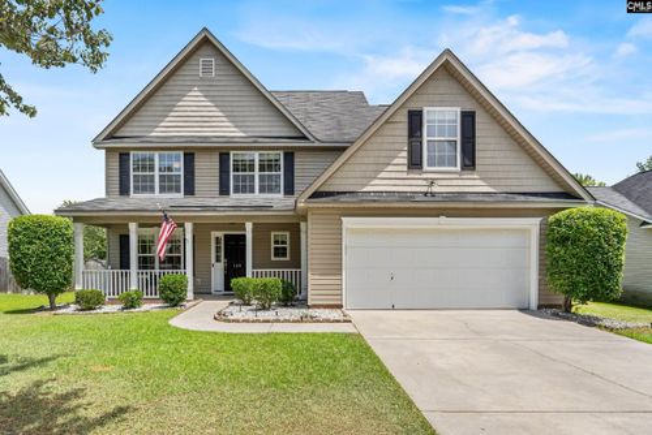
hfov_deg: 94.9
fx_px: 299
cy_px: 218
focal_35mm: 16
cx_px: 326
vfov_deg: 72.1
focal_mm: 11
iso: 200
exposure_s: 1/160
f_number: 6.3
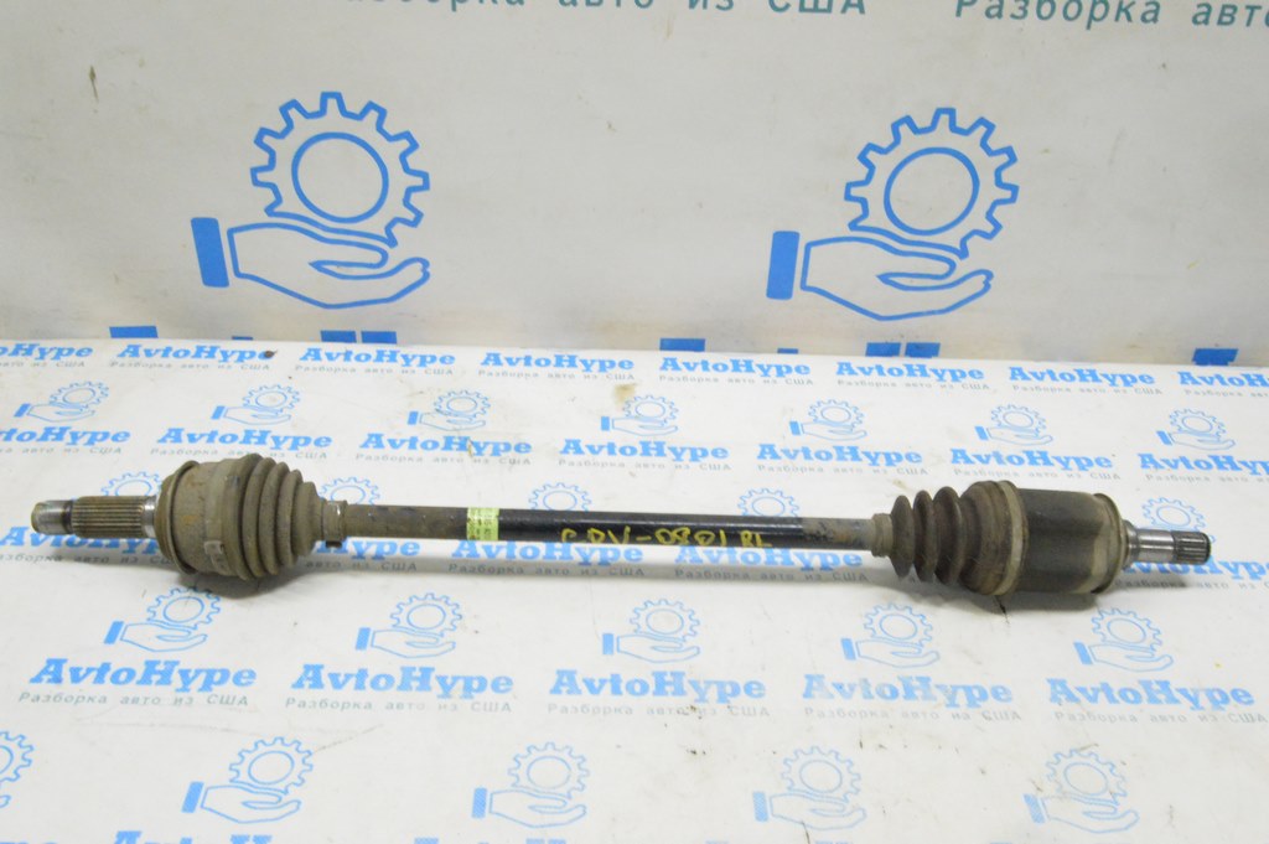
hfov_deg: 55.1
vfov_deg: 38.3
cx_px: 634
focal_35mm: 34
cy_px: 422
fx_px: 1215
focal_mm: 23
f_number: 20
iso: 6400
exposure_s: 1/15
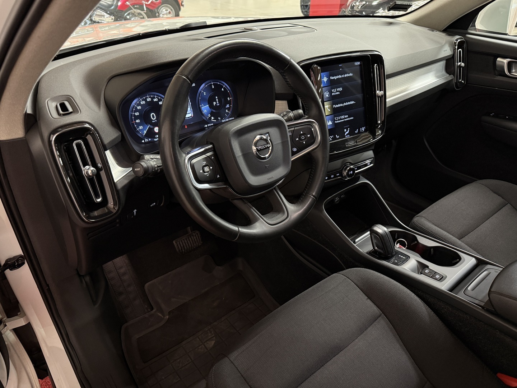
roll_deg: -2.1
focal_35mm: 24
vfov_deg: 56.8
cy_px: 194
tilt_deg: -33.6
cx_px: 258
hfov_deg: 71.6
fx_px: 358
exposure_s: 1/60
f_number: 1.78
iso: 320
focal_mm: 6.76
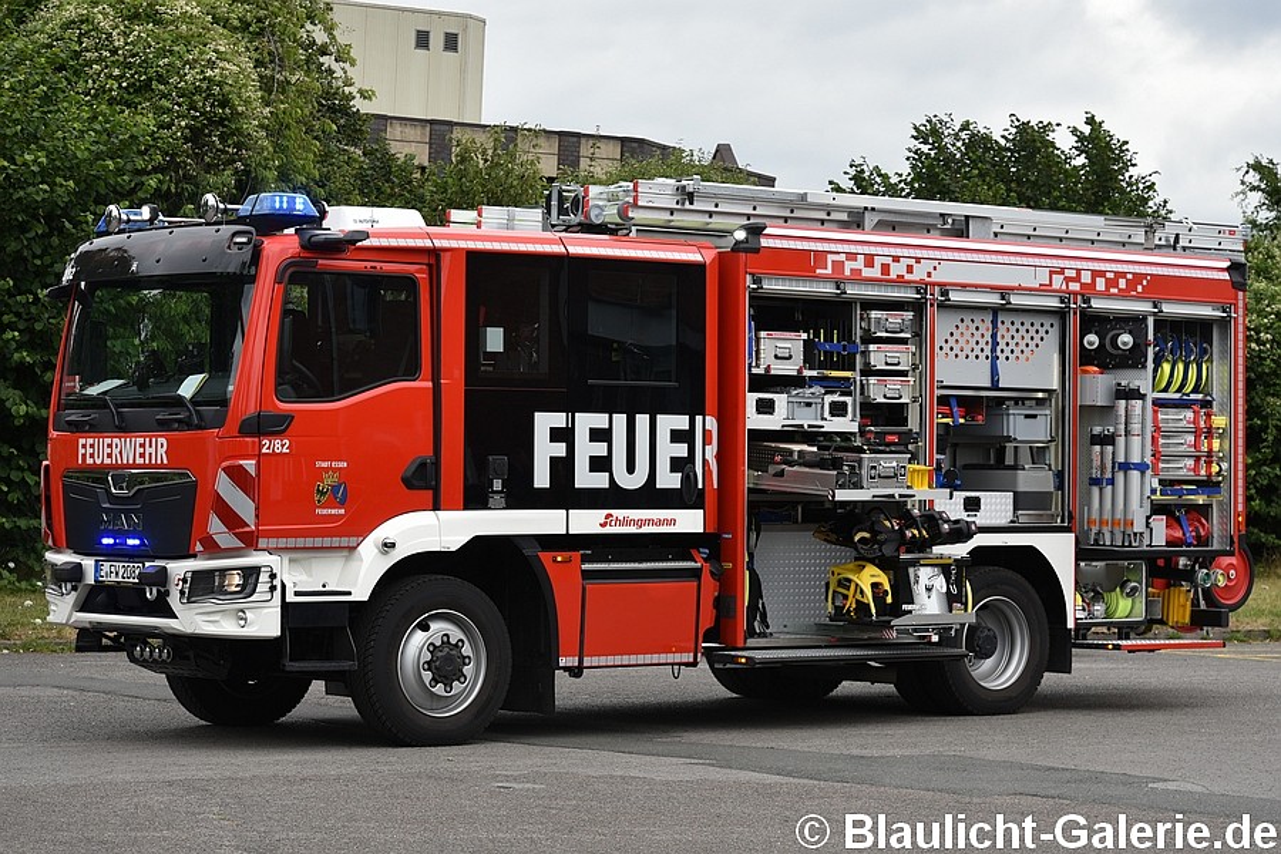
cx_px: 640
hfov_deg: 25.4
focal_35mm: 80
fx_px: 2846
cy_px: 427
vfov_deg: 17.1
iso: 200
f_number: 8
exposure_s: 1/320
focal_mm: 80
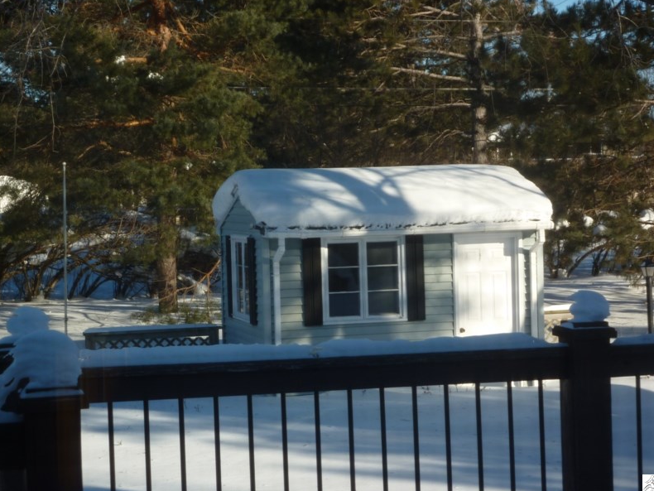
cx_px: 329
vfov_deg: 17.6
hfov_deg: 23.3
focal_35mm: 84
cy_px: 244
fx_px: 1587
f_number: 4.2
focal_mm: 13.7
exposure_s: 1/200
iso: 80
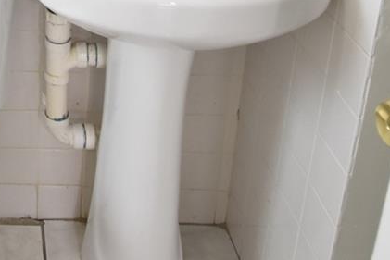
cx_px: -44
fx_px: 618
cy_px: -134
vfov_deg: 20.3
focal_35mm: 57
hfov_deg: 31.0
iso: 800
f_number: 3.5
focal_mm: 10
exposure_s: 1/45
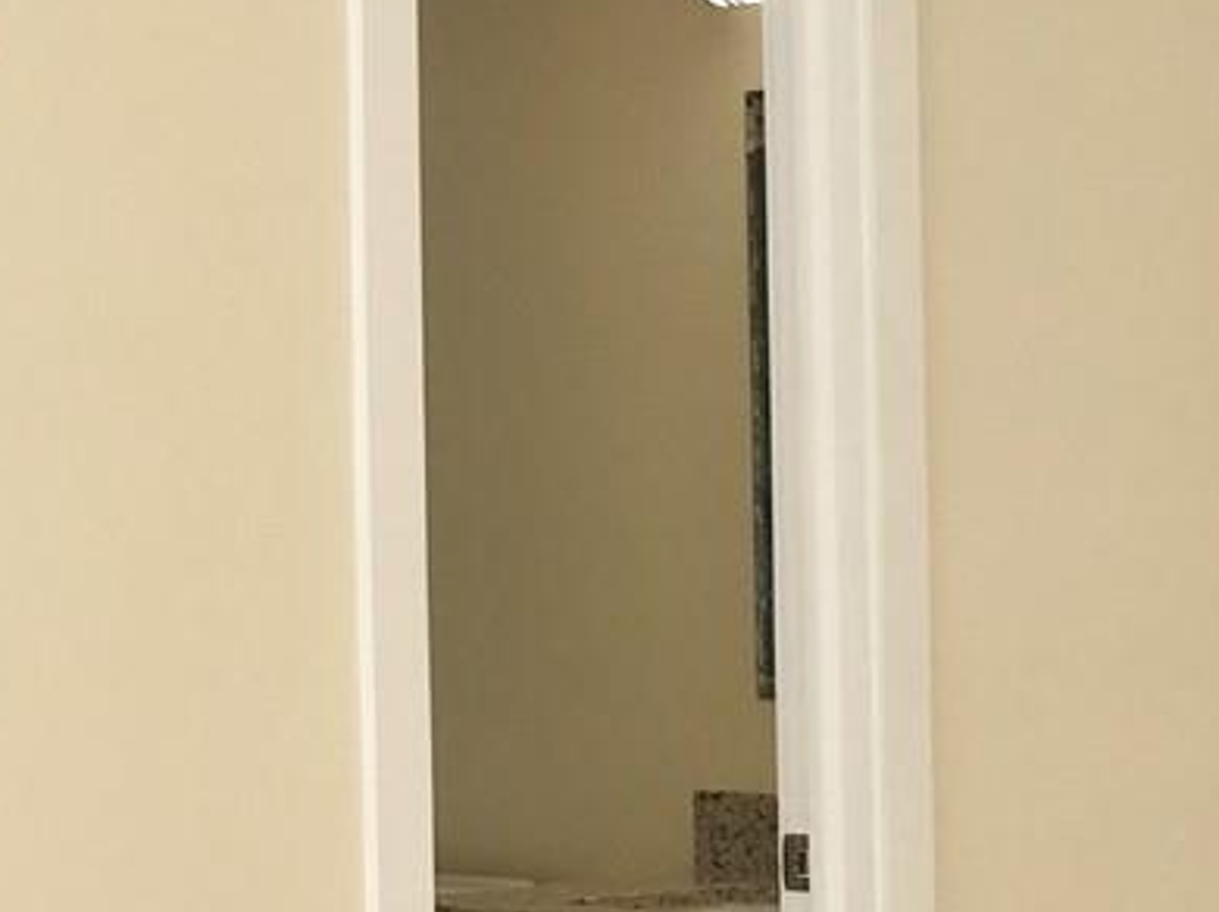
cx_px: 259
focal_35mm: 119
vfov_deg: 12.4
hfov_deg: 16.4
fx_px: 4188
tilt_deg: +0.4
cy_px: 490
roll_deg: +0.6
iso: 25
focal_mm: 4.15
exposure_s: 1/120
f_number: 2.2
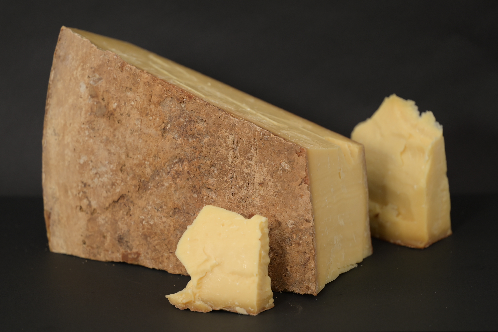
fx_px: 2172
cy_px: 166
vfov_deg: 8.7
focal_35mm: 157
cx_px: 249
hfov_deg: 13.1
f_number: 3.2
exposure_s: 1/200
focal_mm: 105
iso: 200
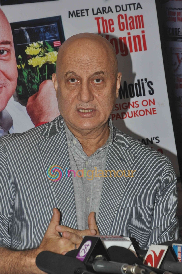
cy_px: 137
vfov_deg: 13.1
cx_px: 91
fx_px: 1198
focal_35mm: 158
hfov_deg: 8.7
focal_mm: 105
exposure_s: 1/200
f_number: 10
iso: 800
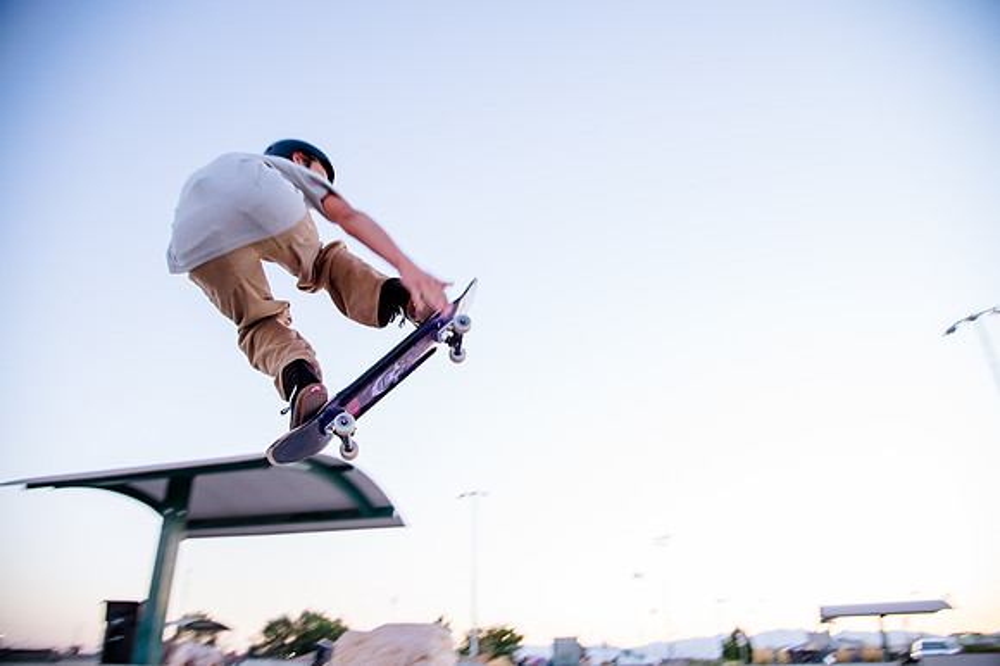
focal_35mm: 24
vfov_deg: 53.1
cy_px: 333
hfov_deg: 73.8
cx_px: 500
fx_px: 666
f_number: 4
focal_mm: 24
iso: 1250
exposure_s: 1/160
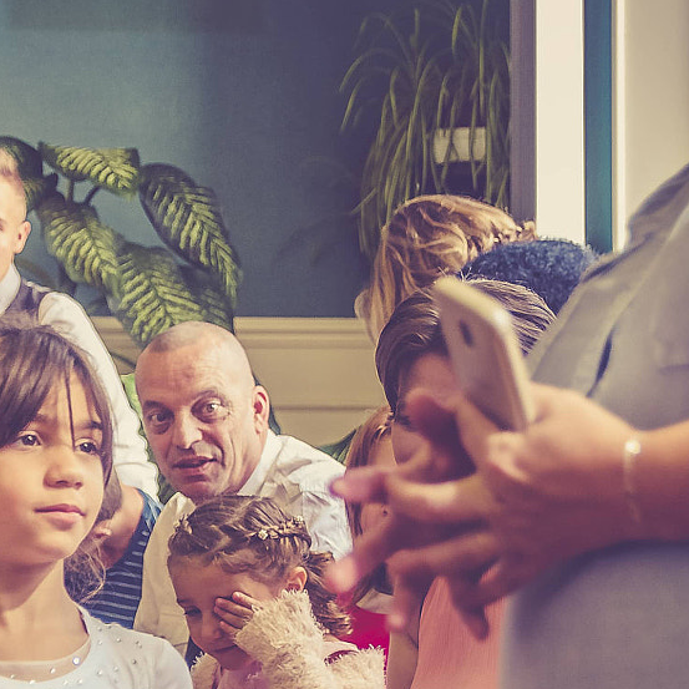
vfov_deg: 14.7
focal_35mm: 118
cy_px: 495
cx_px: 47
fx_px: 2657
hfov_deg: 14.6
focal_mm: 32
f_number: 2.8
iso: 200
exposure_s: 1/100
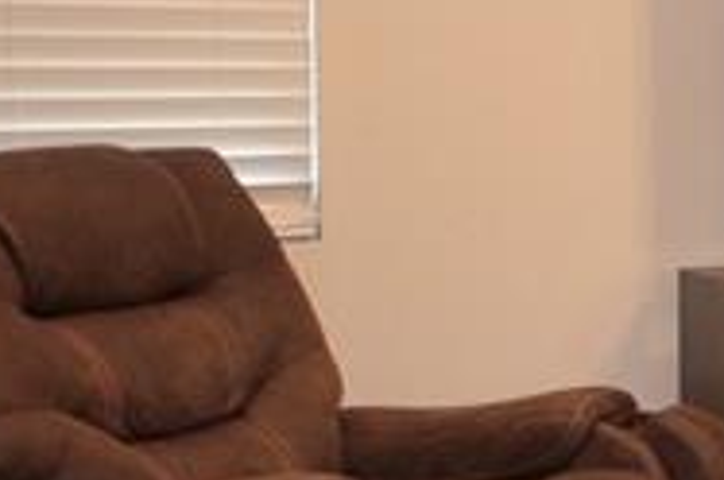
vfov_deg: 16.6
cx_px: 1808
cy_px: 159
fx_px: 1646
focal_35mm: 82
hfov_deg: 14.3
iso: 1250
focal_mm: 10
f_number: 3.5
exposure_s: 1/60
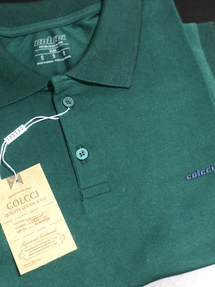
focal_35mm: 67
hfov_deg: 21.9
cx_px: 101
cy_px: 118
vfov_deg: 28.9
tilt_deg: -67.4
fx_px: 555
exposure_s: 1/30
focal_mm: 6
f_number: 2.4
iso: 125
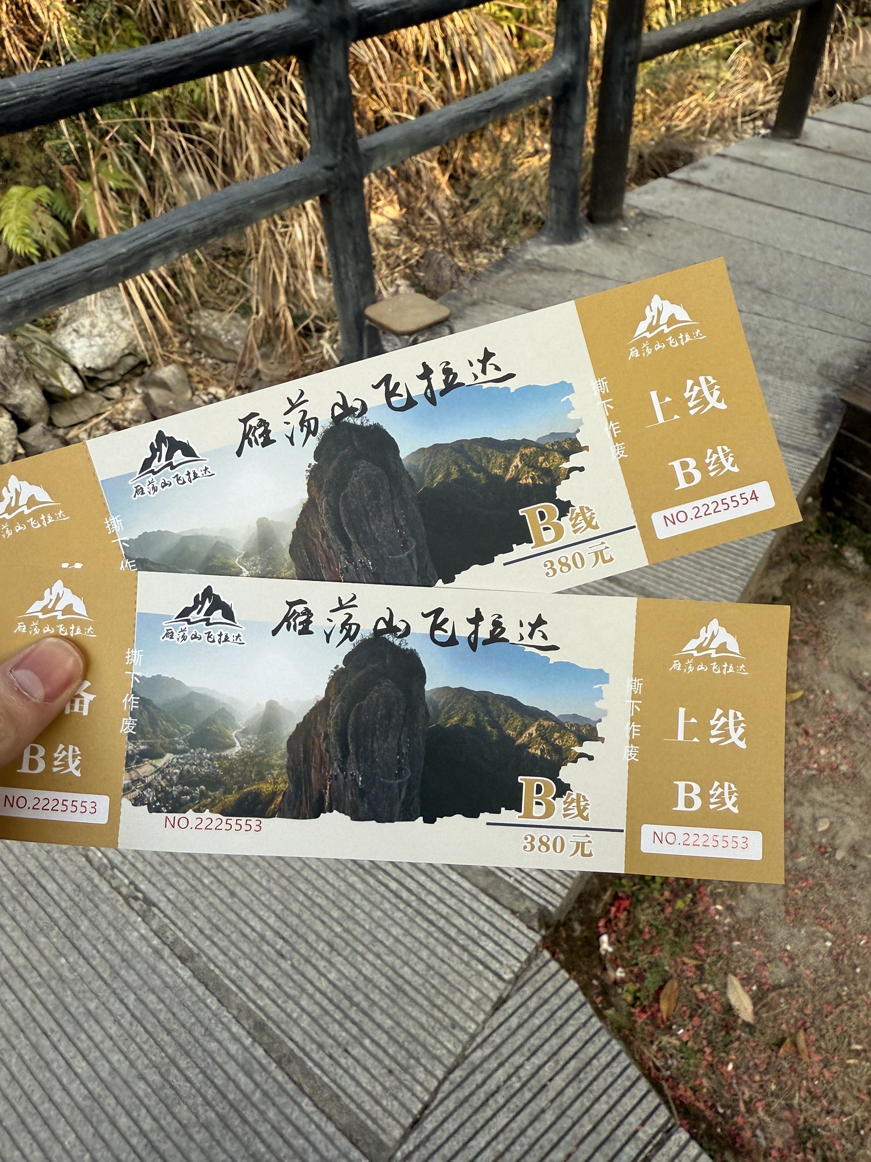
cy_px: 581
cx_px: 436
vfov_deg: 71.6
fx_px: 805
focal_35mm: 24
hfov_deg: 56.8
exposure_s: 1/240
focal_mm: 2.22
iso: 40
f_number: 2.2
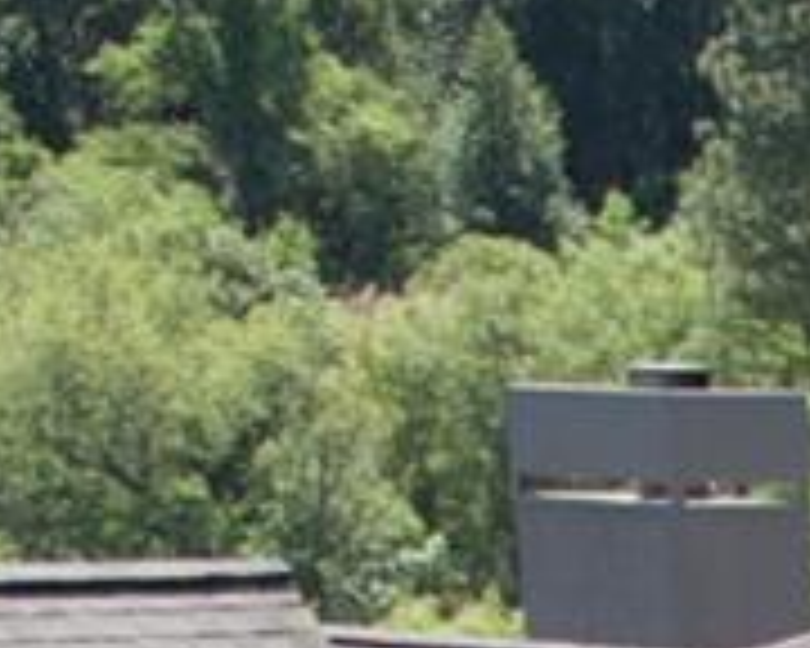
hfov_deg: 4.8
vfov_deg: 3.9
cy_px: 2203
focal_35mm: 376
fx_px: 9014
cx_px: 2686
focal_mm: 32
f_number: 8
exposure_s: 1/250
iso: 200
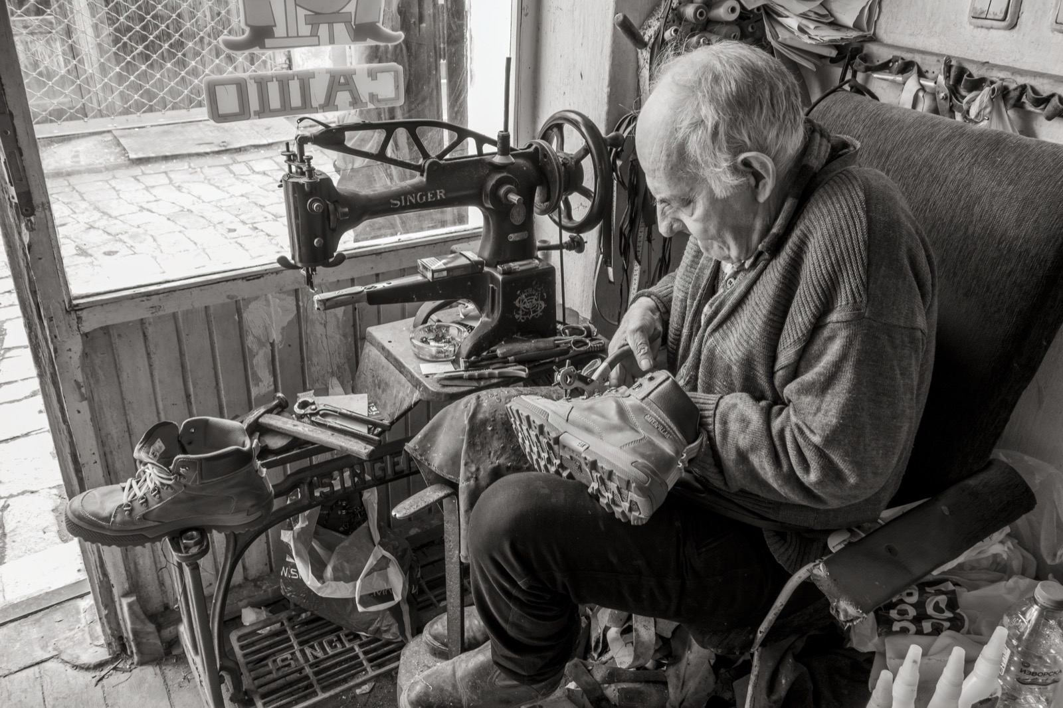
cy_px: 354
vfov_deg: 44.9
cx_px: 532
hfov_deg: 63.7
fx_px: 856
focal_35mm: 29
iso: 125
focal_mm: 10.77
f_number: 3.5
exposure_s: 1/30
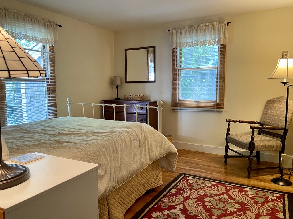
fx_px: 220
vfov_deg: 53.1
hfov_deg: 67.3
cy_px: 110
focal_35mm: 26
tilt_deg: -5.8
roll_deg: +2.5
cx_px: 146
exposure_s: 1/60
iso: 160
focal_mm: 4.2
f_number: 1.6
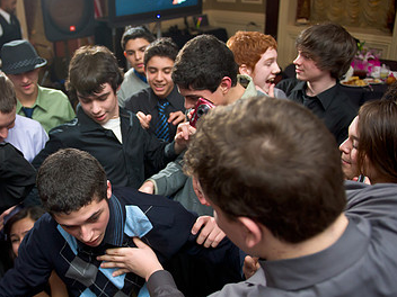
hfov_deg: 47.5
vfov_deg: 37.7
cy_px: 161
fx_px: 436
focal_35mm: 38
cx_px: 108
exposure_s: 1/125
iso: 1600
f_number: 2.8
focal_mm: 24
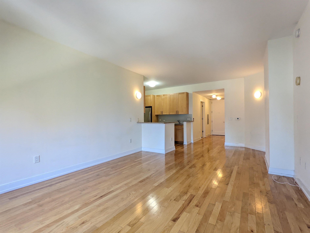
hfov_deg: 94.5
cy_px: 116
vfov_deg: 78.1
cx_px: 155
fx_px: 143
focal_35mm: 16
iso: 379
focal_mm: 2.22
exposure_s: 1/90.1
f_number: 2.2
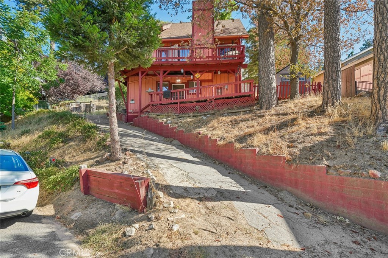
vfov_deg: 70.4
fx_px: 183
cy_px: 129
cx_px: 194
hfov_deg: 93.3
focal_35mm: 17
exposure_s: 1/50
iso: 100
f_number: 8
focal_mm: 17
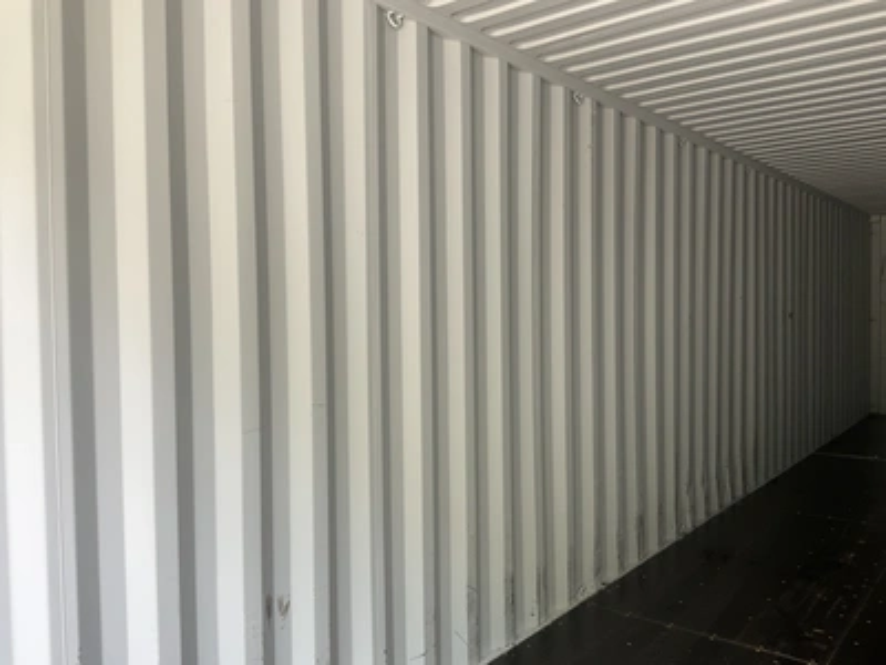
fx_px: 742
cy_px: 332
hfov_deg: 61.7
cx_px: 443
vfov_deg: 48.2
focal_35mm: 29
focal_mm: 3
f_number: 1.8
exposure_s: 1/122
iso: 32
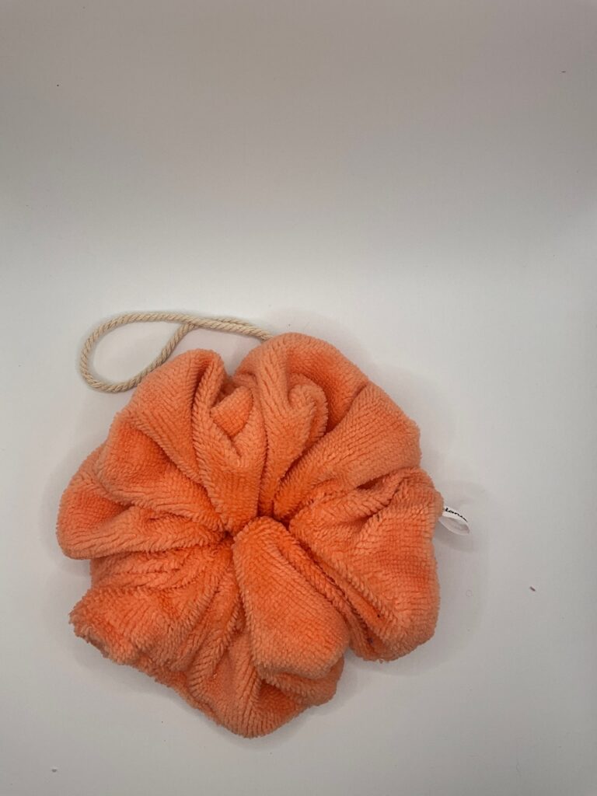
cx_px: 298
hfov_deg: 48.2
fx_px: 667
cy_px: 398
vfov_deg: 61.7
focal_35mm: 29
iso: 25
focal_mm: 3
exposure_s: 1/272
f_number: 1.8
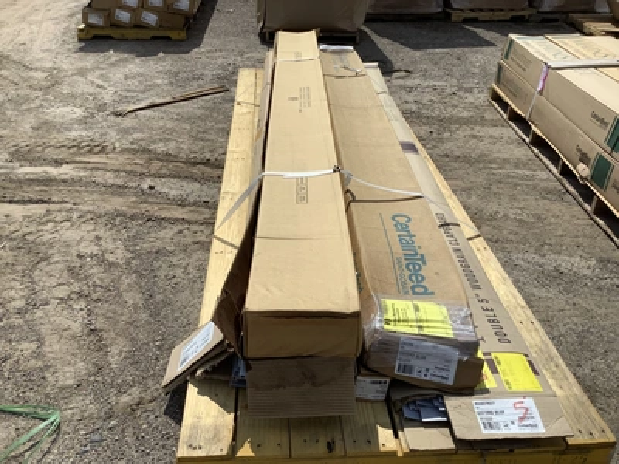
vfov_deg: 45.4
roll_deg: -0.1
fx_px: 554
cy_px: 232
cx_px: 310
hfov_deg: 58.4
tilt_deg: -30.2
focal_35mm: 31
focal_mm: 3.3
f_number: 2.4
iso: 25
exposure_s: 1/3546
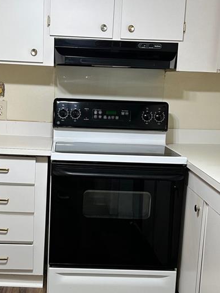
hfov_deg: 26.5
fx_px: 466
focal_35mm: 55
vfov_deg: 34.7
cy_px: 187
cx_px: 92
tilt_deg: -11.9
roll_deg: -3.6
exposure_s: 1/60
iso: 125
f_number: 1.78
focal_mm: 6.86
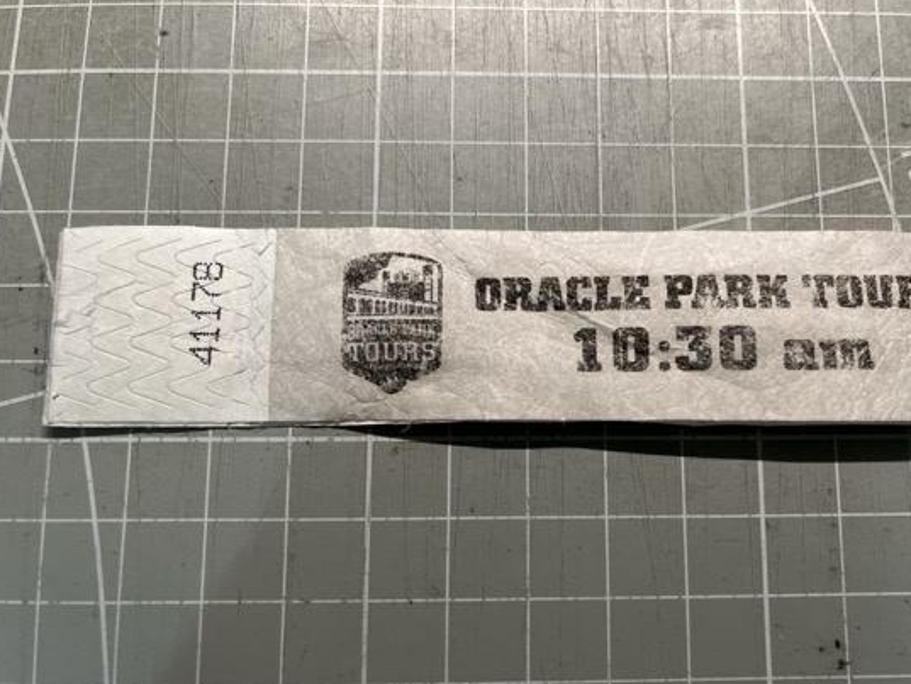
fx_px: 816
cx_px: 534
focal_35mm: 31
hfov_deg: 58.0
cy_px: 370
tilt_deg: -80.6
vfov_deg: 45.4
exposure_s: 1/120
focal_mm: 5.1
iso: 125
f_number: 1.6
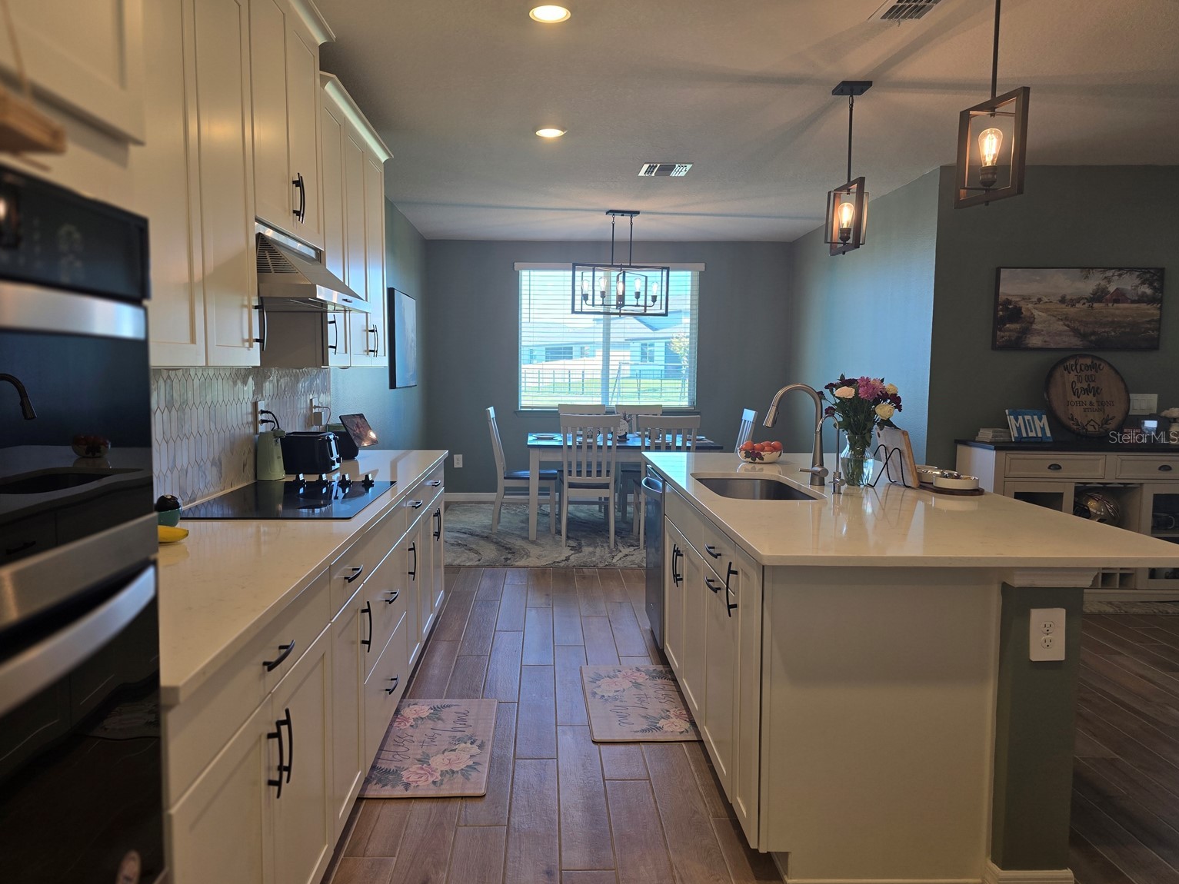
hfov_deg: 71.6
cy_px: 437
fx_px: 817
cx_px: 566
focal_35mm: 24
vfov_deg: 56.8
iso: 50
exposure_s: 1/120
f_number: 1.7
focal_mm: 6.3
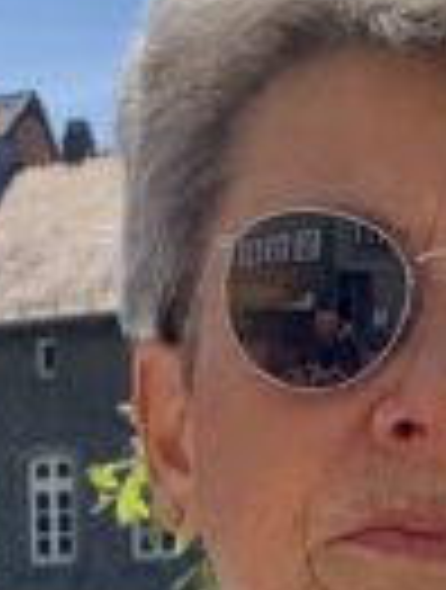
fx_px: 2599
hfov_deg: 9.8
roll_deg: +0.2
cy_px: 1153
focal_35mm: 152
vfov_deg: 11.7
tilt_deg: -6.0
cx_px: 365
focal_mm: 4.25
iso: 25
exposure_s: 1/1953
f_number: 1.8
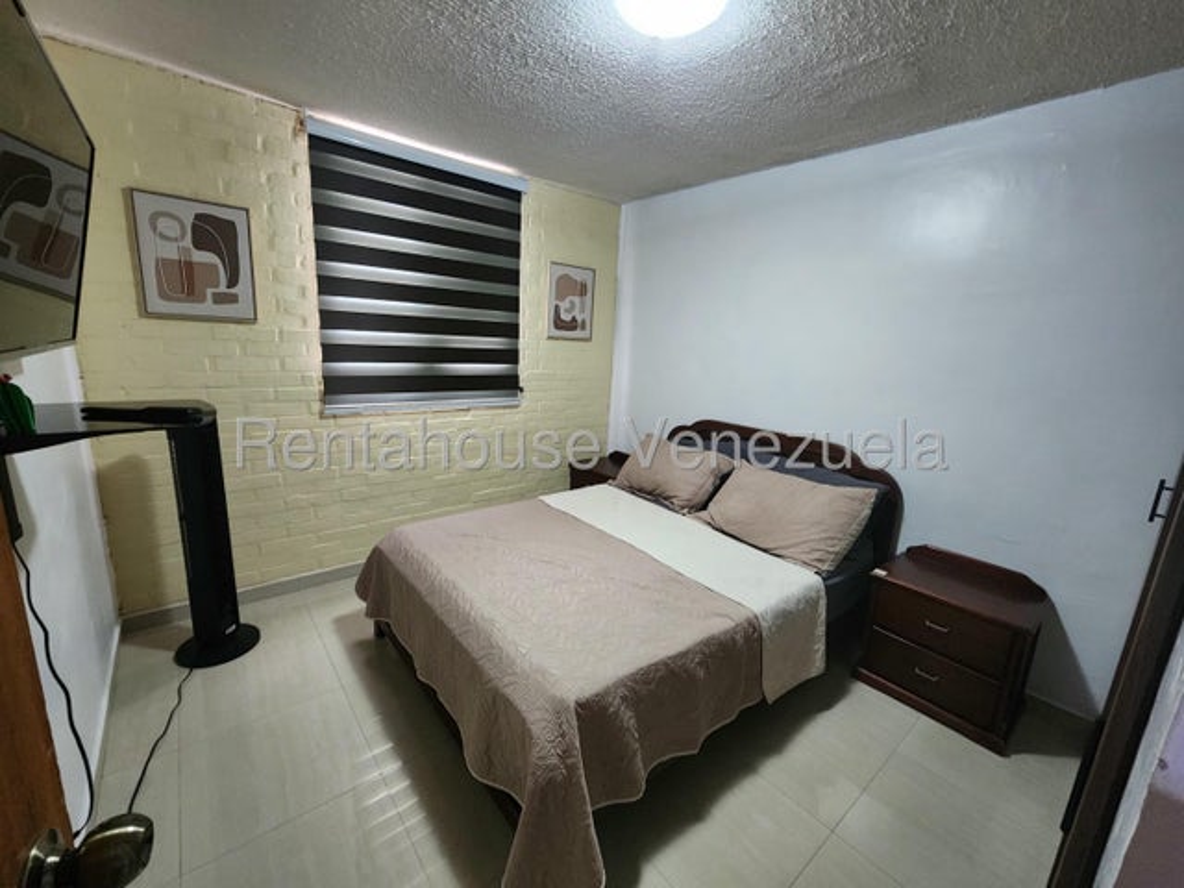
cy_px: 444
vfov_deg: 89.9
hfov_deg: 106.2
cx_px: 592
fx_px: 445
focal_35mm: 13
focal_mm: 2.2
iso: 640
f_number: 2.2
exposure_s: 1/24
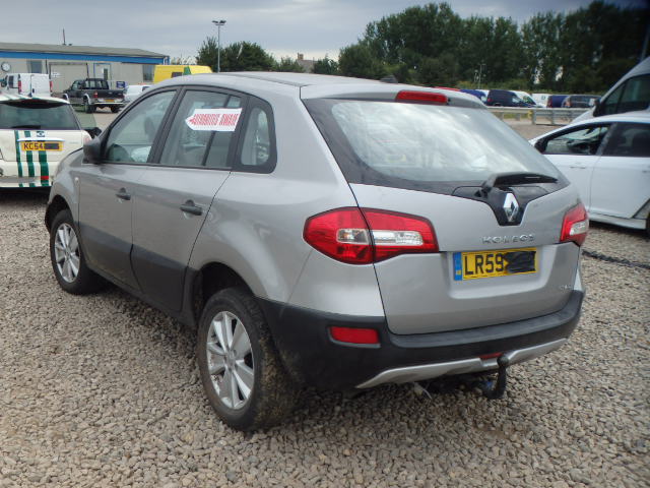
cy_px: 244
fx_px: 714
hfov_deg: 49.0
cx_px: 325
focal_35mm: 38
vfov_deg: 37.7
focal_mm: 6.8
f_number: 4.6
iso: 125
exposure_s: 1/250
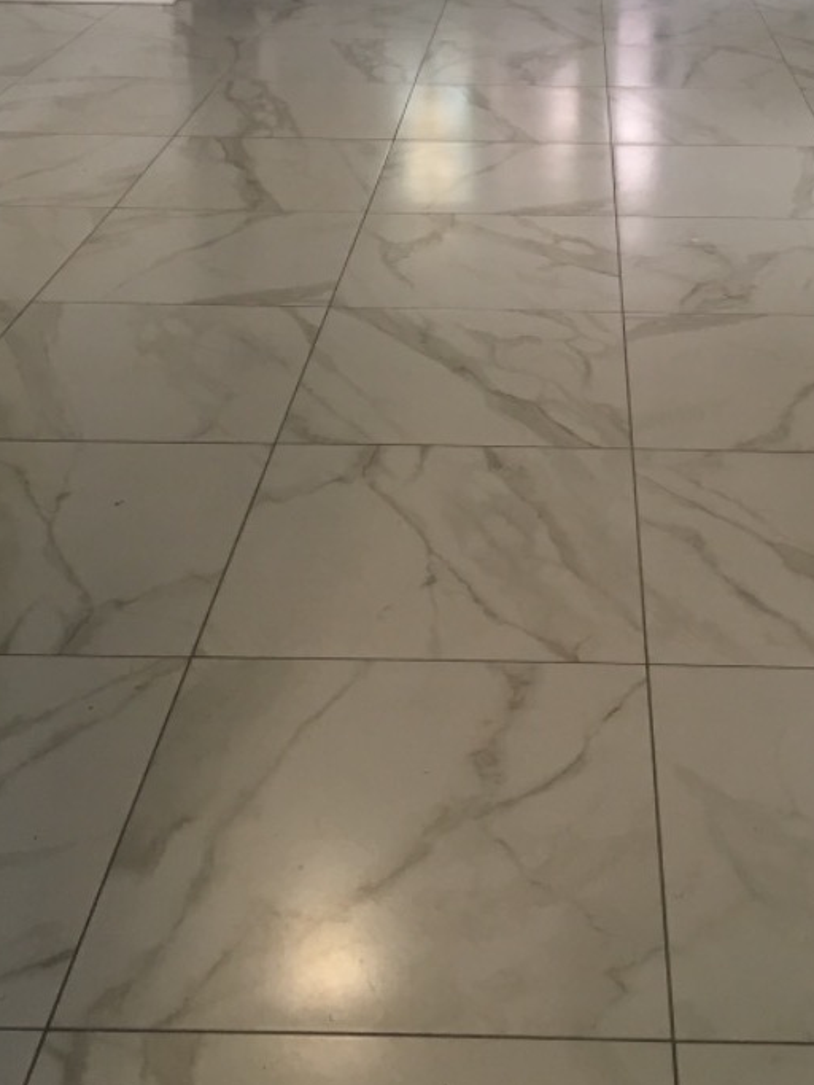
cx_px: 555
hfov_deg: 28.4
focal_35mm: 51
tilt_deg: -18.6
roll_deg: -0.4
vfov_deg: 36.2
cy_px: 216
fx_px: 1598
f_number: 2.2
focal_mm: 4.15
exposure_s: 1/33
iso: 80
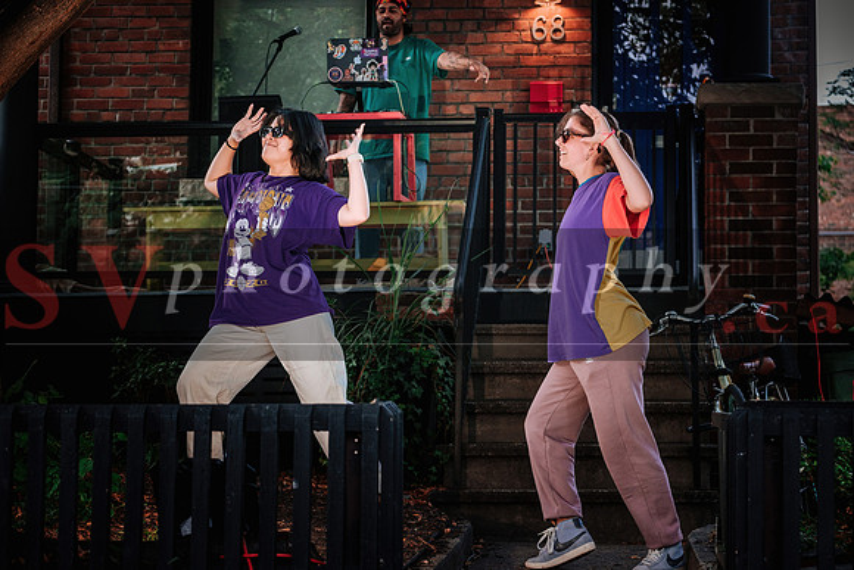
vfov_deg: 17.5
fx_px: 1848
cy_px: 285
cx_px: 436
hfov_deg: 26.0
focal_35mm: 78
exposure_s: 1/200
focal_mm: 50
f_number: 2.8
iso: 400
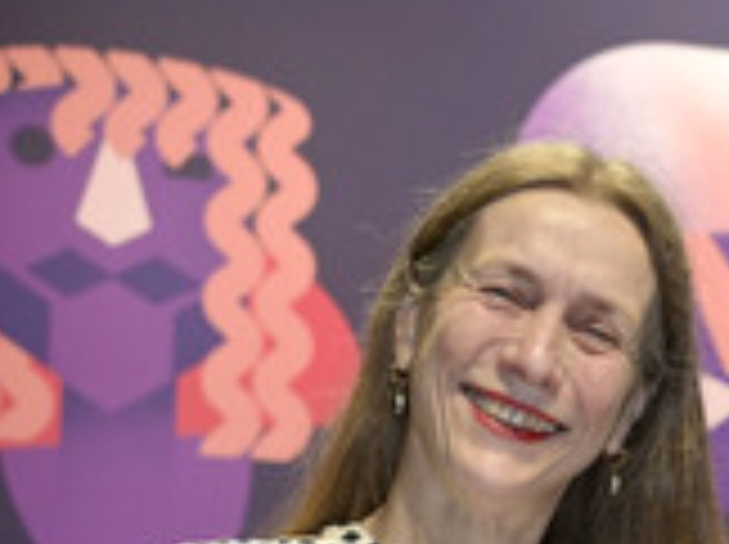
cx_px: 862
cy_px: 589
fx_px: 3154
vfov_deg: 9.8
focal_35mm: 150
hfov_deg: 12.9
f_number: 5.6
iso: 2000
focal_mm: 56
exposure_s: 1/100
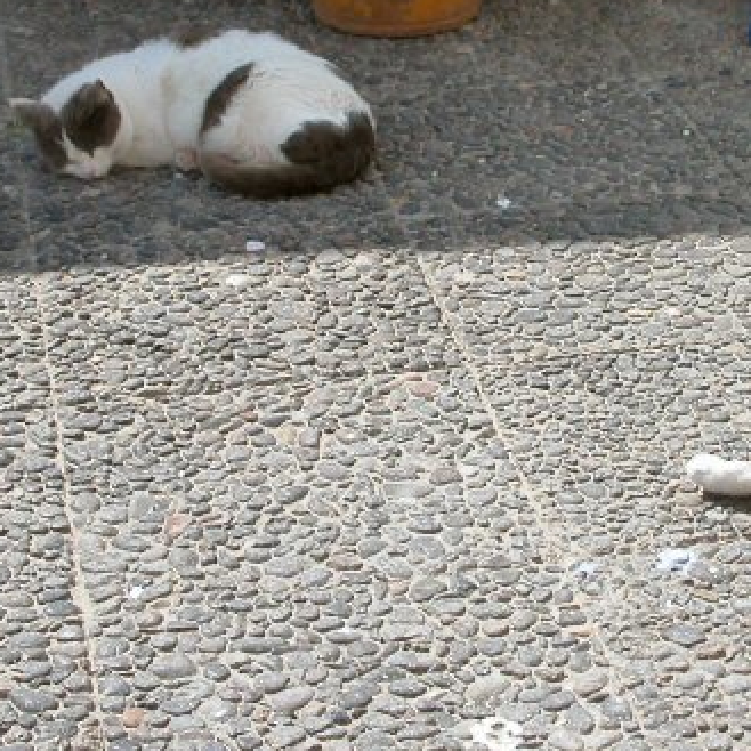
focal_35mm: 110
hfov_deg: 15.8
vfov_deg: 15.8
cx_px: 573
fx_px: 2700
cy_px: 235
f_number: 3.5
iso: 100
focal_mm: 9.7
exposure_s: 1/754
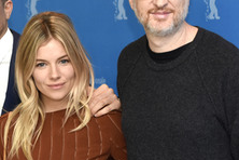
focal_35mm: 213
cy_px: 83
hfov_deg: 9.6
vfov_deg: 6.4
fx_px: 1414
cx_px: 35
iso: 800
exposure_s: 1/320
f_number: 3.5
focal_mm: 70
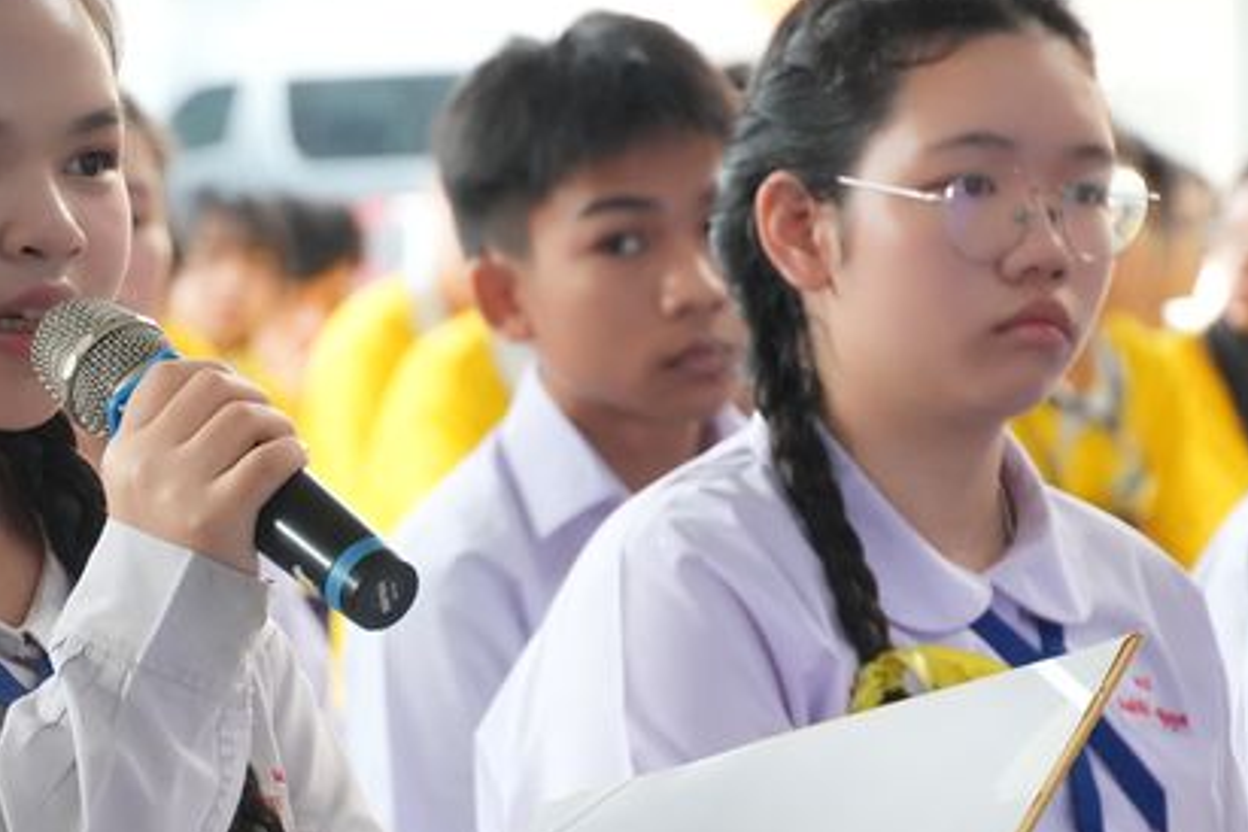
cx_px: 152
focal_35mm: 350
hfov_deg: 5.9
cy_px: 603
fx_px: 12132
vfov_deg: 3.9
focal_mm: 96
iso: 1600
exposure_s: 1/125
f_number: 5.6
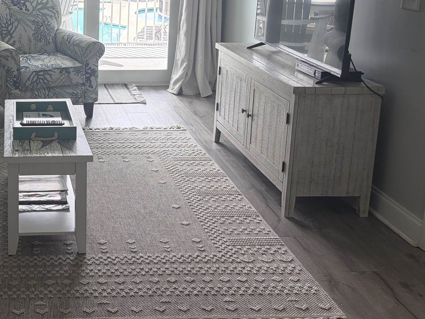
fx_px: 589
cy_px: 53
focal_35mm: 48
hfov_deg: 37.0
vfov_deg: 29.4
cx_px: 38
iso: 50
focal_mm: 5.96
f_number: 1.6
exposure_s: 1/261
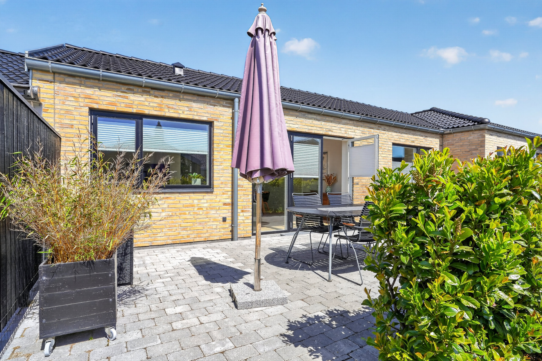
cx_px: 271
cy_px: 180
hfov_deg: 86.9
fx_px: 286
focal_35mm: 19
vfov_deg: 64.5
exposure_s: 1/200
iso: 400
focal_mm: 19
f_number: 8
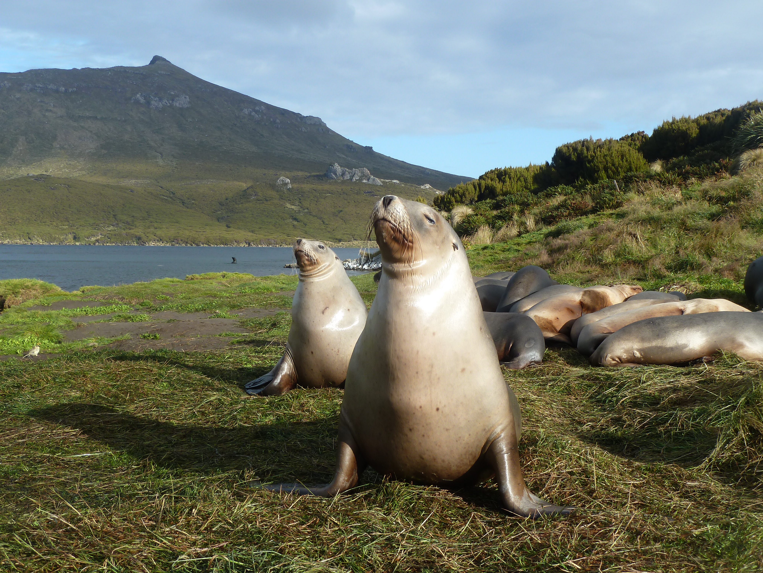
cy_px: 286
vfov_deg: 36.0
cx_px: 382
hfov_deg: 46.8
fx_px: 882
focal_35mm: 40
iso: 80
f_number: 4
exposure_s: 1/400
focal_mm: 6.5
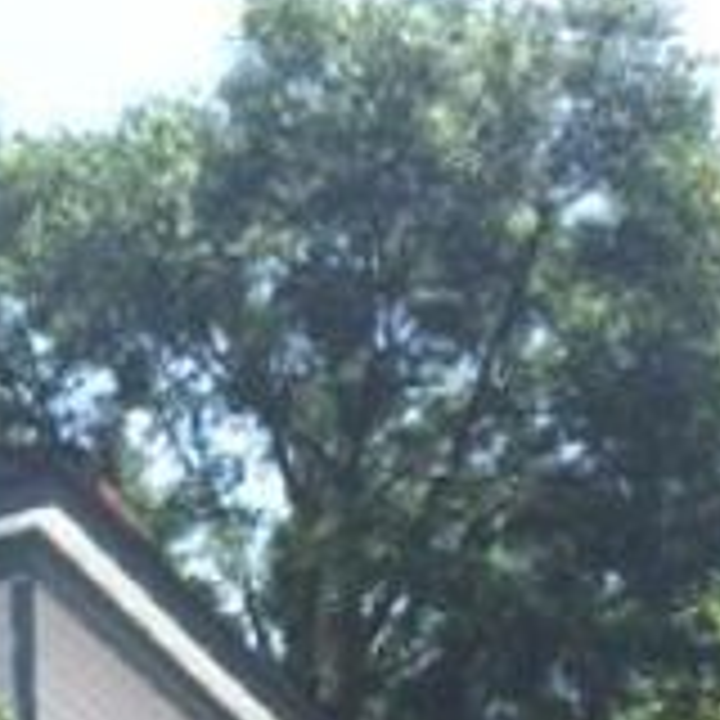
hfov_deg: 15.7
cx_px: -122
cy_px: 1253
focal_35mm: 107
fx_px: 2518
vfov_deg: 14.5
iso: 32
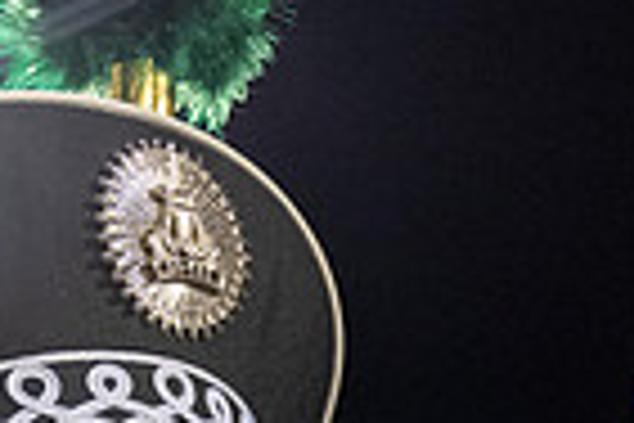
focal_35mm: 99
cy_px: 808
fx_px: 1743
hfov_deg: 20.4
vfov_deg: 12.4
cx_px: 126
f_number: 4
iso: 2500
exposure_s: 1/500
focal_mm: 24
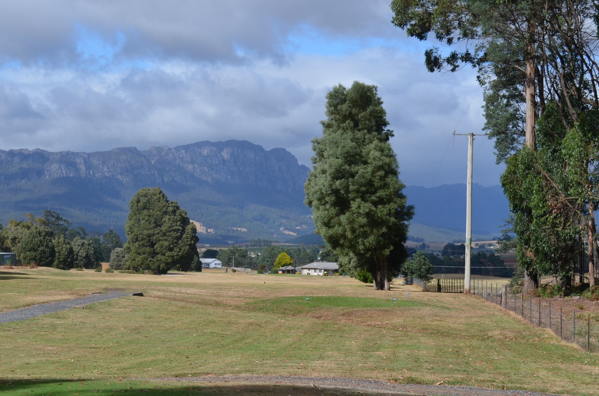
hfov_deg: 23.2
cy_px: 316
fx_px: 1442
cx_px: 127
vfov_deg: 15.6
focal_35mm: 87
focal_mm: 35
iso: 100
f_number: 6.7
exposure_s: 1/350
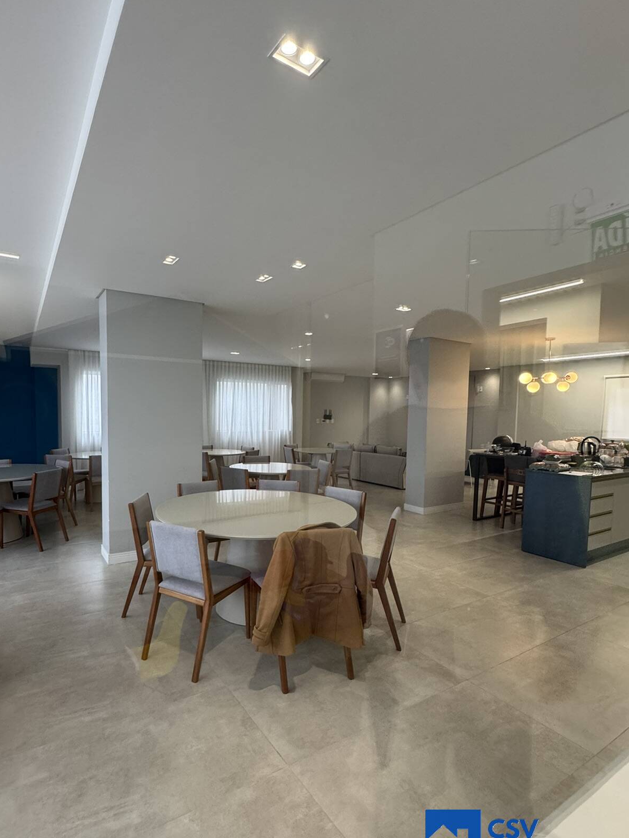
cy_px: 442
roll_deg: -0.2
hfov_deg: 71.0
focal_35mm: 18
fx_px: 436
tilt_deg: -4.7
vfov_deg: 87.7
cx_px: 258
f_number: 2.2
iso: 250
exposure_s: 1/120
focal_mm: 2.22
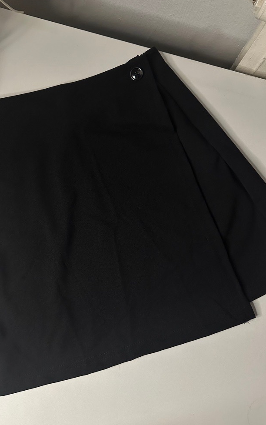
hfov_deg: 47.3
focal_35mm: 26
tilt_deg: -81.0
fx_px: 301
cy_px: 212
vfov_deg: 70.4
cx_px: 105
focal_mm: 6.86
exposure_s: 1/60
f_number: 1.78
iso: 400
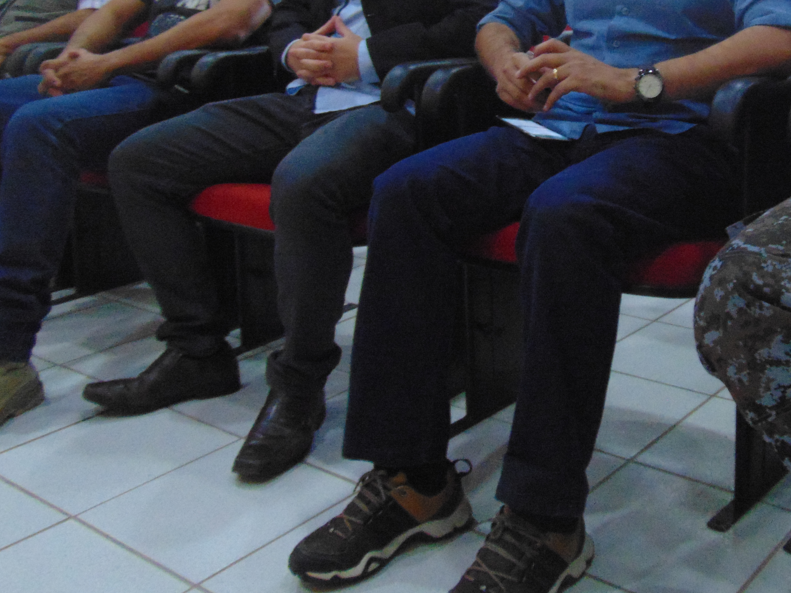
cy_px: 107
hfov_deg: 43.6
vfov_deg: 33.2
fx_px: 960
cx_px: 573
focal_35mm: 42
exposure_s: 1/13
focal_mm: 4.5
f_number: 3
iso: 400
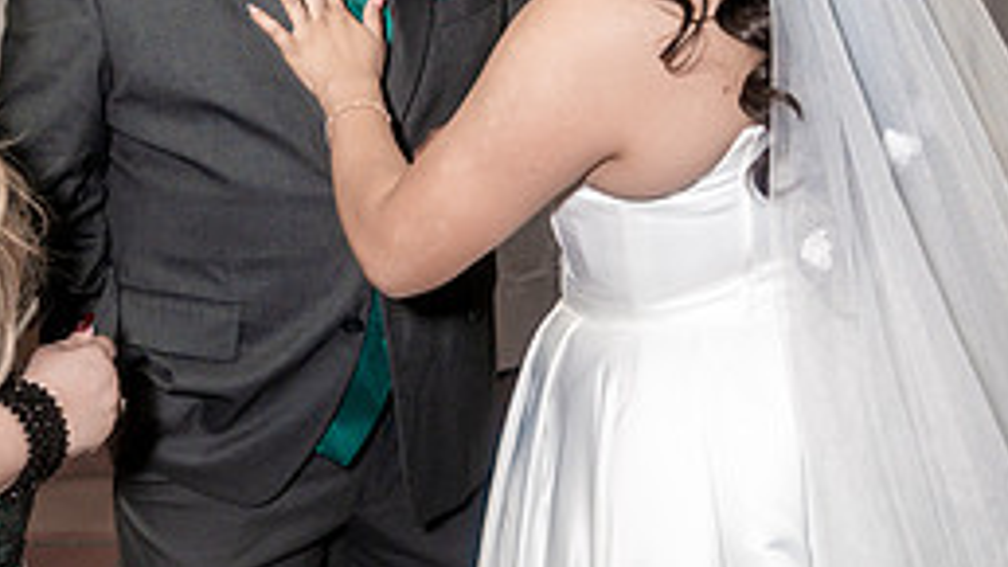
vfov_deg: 18.5
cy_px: 63
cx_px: 449
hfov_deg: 32.8
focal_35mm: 64
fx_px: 1710
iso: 2000
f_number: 4
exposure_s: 1/250
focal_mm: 35
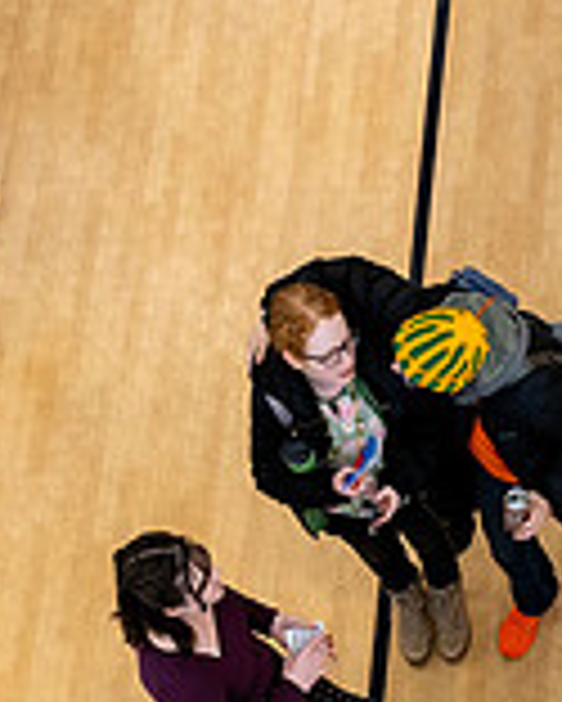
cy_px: 966
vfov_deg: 16.8
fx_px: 2202
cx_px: 739
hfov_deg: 14.0
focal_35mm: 106
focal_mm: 25.5
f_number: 5
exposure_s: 1/125
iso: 640
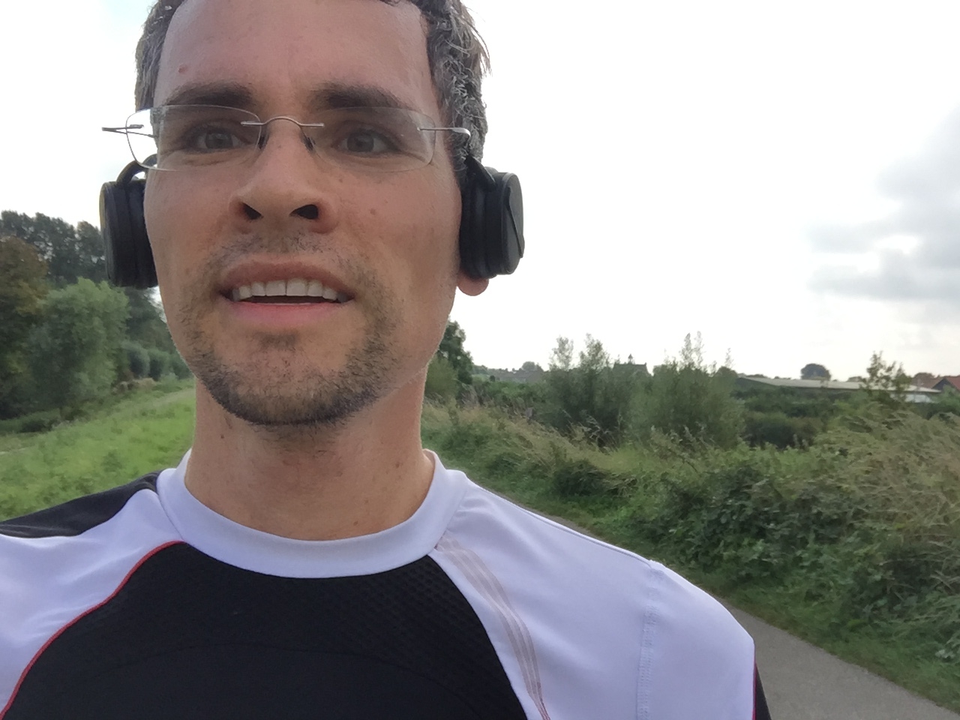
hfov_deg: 58.4
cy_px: 360
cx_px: 480
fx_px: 860
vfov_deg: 45.4
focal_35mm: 31
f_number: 2.2
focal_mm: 2.65
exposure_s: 1/830
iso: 32
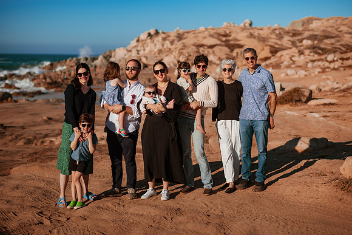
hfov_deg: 34.5
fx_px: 567
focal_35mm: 58
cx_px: 176
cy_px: 118
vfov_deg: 23.4
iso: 50
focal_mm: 58
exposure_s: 1/8000
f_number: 2.2
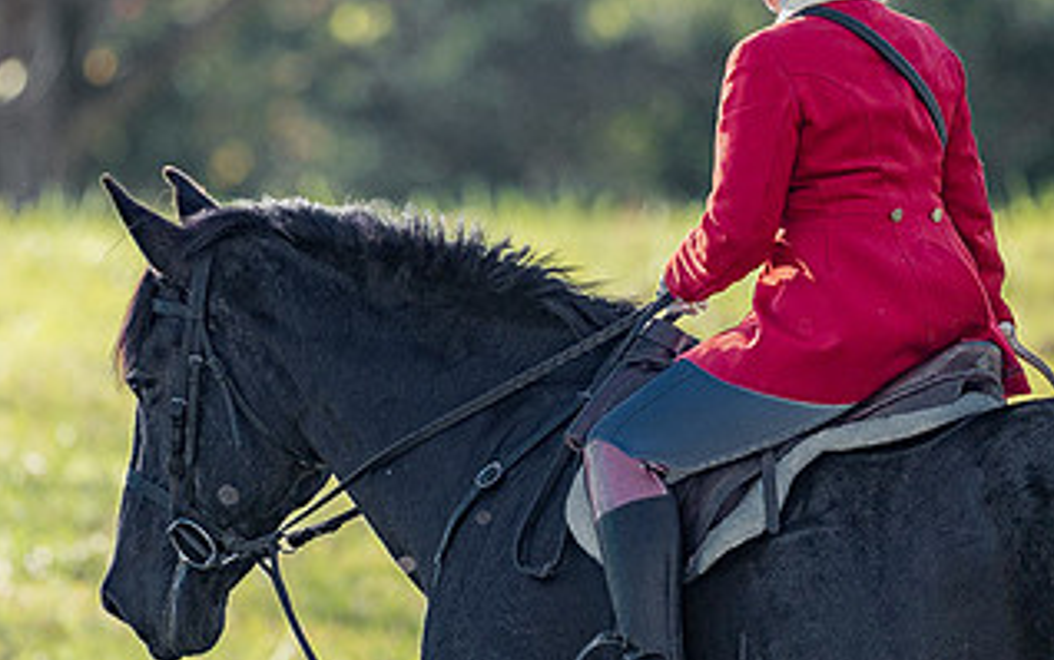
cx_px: 480
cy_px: 250
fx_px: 22586
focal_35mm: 786
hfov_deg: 2.7
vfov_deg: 1.7
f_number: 4.5
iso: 640
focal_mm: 400
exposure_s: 1/1000
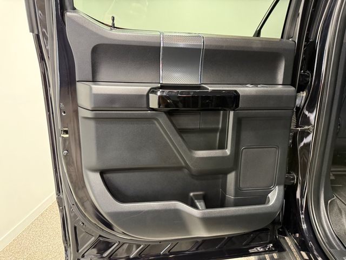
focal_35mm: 24
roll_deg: +2.2
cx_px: 173
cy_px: 130
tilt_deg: -12.4
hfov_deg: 71.6
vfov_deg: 56.8
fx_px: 240
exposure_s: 1/60
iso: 250
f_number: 1.78
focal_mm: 6.76
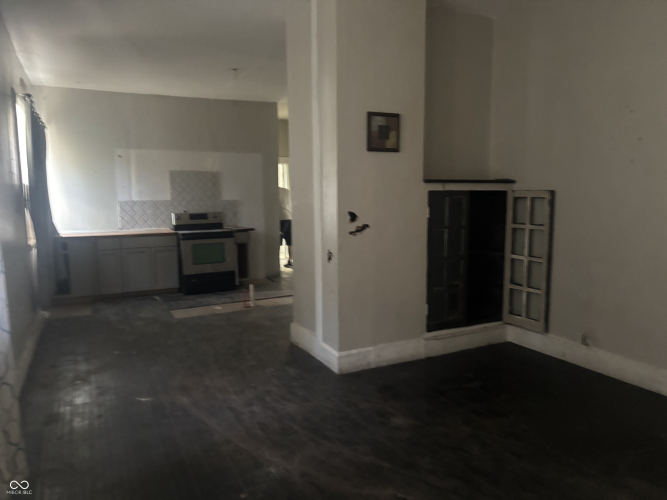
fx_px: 501
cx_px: 334
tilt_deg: -9.0
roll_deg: -1.9
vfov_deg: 53.0
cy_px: 250
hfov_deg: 67.3
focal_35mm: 26
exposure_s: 1/32
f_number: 1.6
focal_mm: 5.96
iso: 640
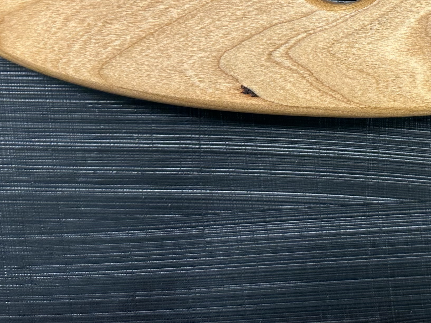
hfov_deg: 31.5
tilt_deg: -70.0
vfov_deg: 23.6
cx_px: 371
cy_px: -8
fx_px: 735
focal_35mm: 59
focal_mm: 6.86
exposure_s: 1/120
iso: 125
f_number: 1.78
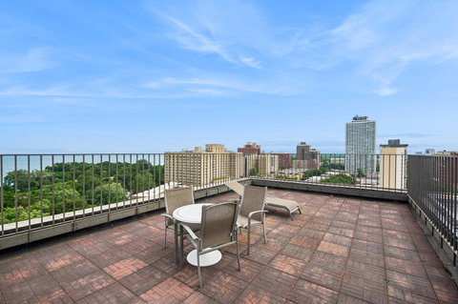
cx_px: 229
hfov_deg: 100.4
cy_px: 152
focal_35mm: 15
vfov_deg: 77.2
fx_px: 191
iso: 400
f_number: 8
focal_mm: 10
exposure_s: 1/640
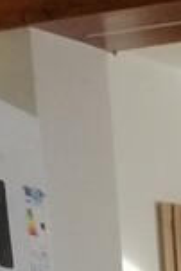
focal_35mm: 190
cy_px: 651
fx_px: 1430
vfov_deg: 9.6
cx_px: 513
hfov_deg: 6.7
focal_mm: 3.95
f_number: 1.8
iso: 250
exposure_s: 1/33.3
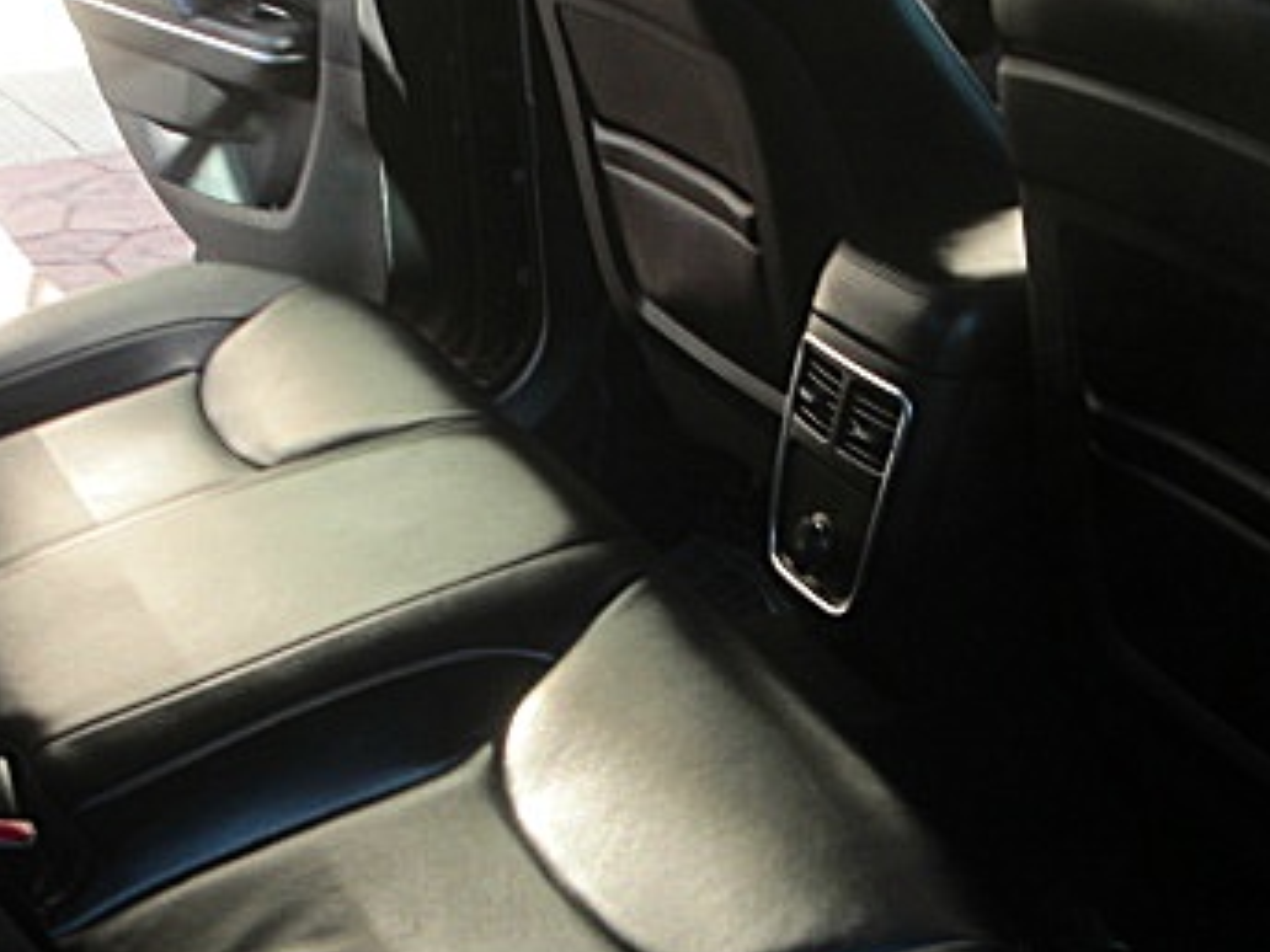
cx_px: 635
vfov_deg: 21.9
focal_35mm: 67
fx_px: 2458
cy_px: 583
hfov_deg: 29.0
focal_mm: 6.3
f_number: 2.8
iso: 50
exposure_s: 1/100
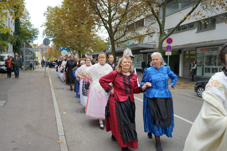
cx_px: 114
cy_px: 76
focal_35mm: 32
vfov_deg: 41.1
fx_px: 202
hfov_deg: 58.7
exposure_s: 1/200
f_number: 4
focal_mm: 32
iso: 200
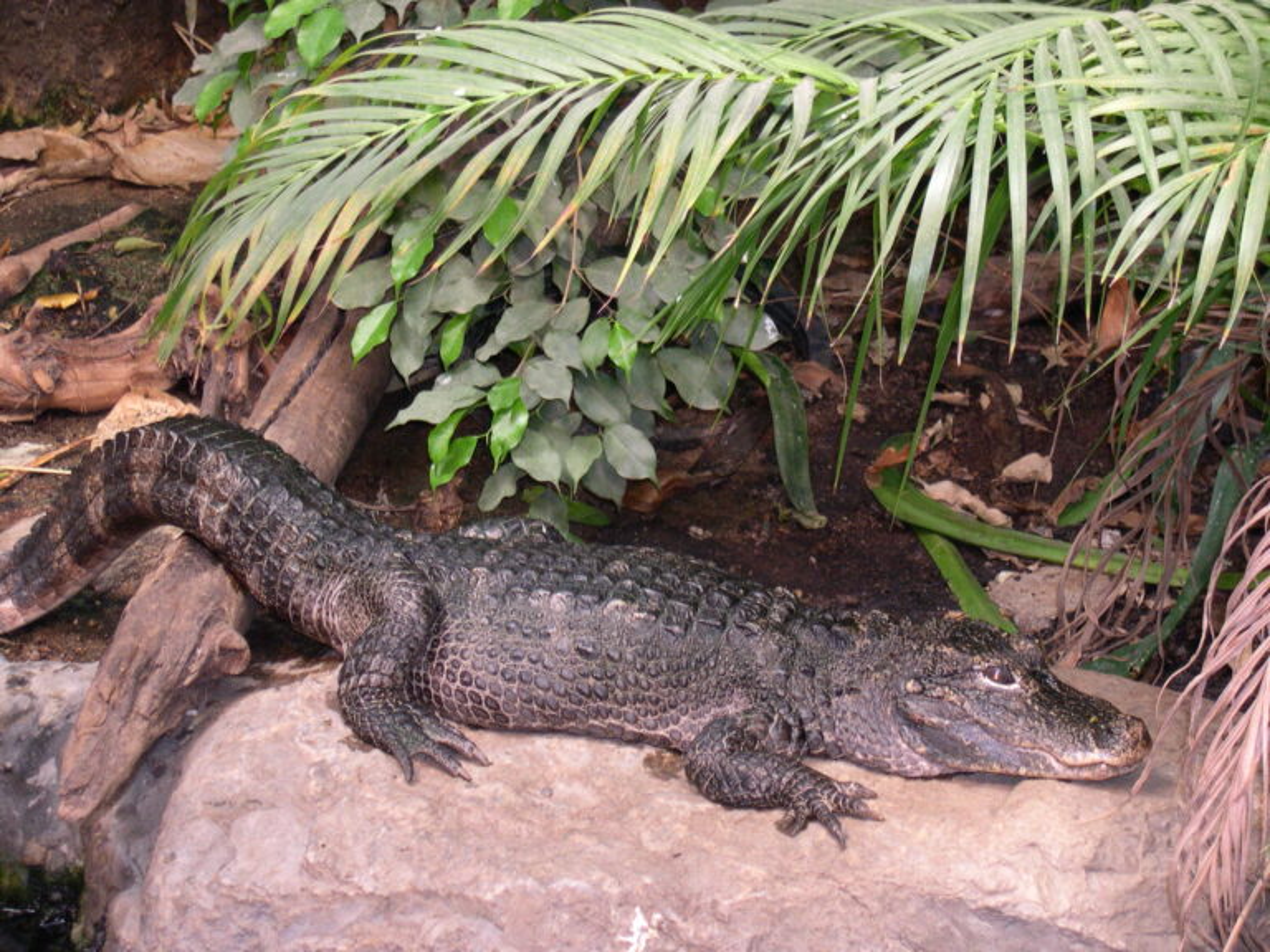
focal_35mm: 97
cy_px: 476
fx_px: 3559
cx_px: 635
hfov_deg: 20.2
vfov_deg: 15.2
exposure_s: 1/60
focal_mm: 20.5
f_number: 4.6
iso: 361
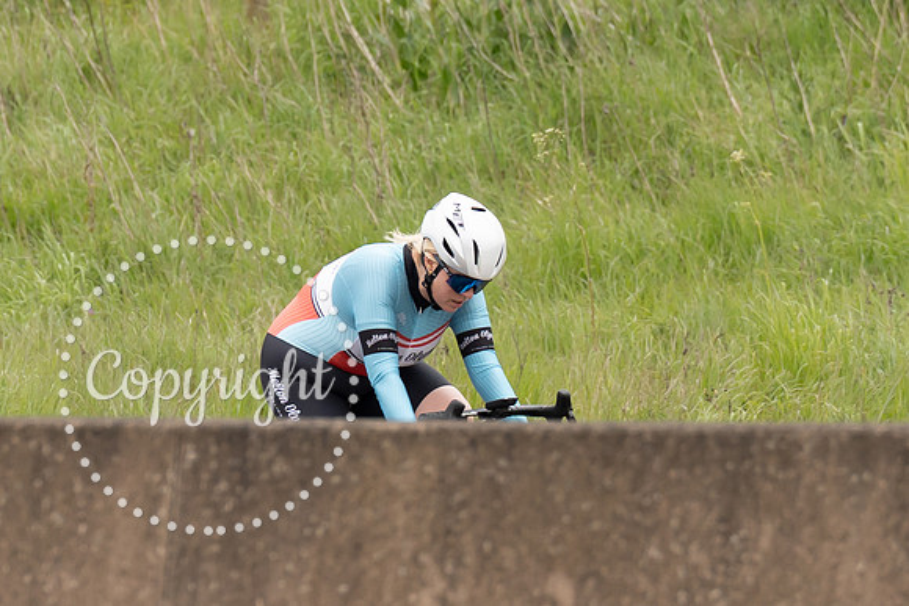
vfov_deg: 1.9
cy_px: 287
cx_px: 329
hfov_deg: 2.8
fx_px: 18733
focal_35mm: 742
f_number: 4
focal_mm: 200
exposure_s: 1/1000
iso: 320
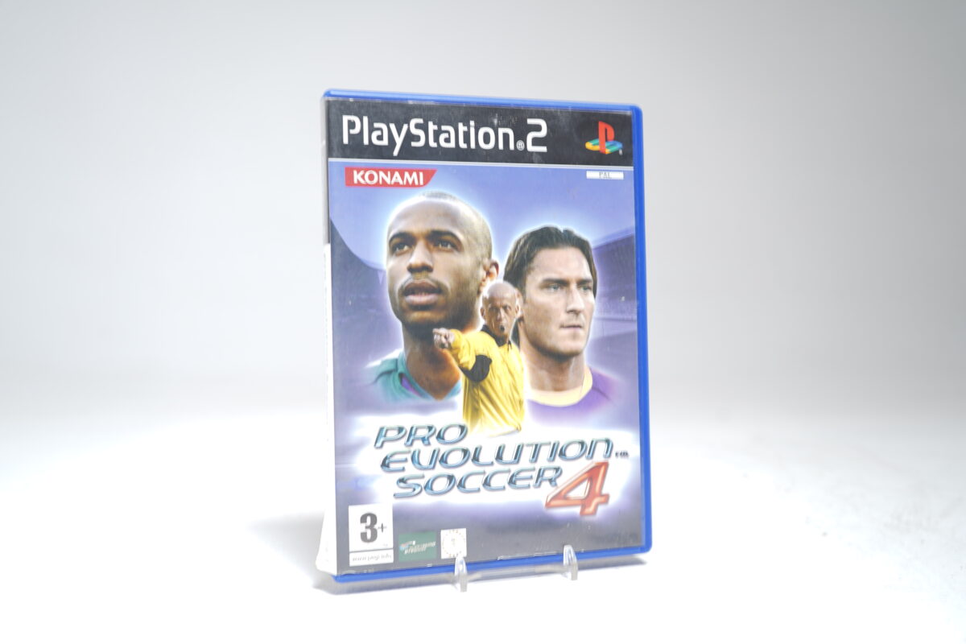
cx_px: 483
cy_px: 322
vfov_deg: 37.9
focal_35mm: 35
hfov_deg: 54.4
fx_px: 939
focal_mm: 35
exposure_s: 1/2
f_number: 5
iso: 64
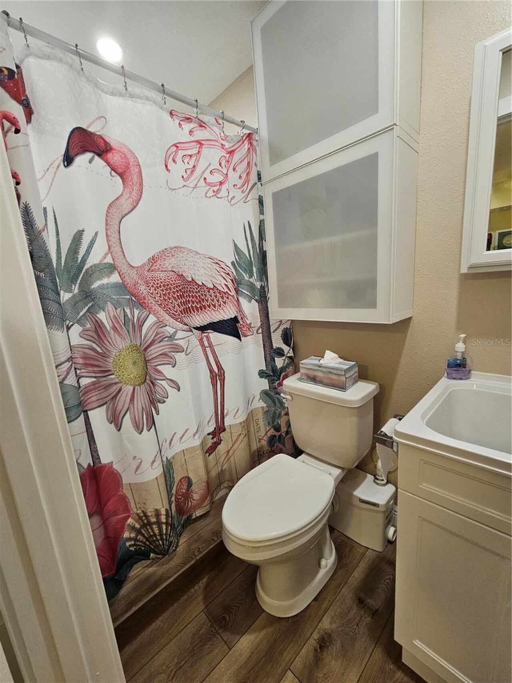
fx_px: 256
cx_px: 256
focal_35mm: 13
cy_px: 342
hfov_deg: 89.9
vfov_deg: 106.2
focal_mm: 2.2
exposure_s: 1/60
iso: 200
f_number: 2.2
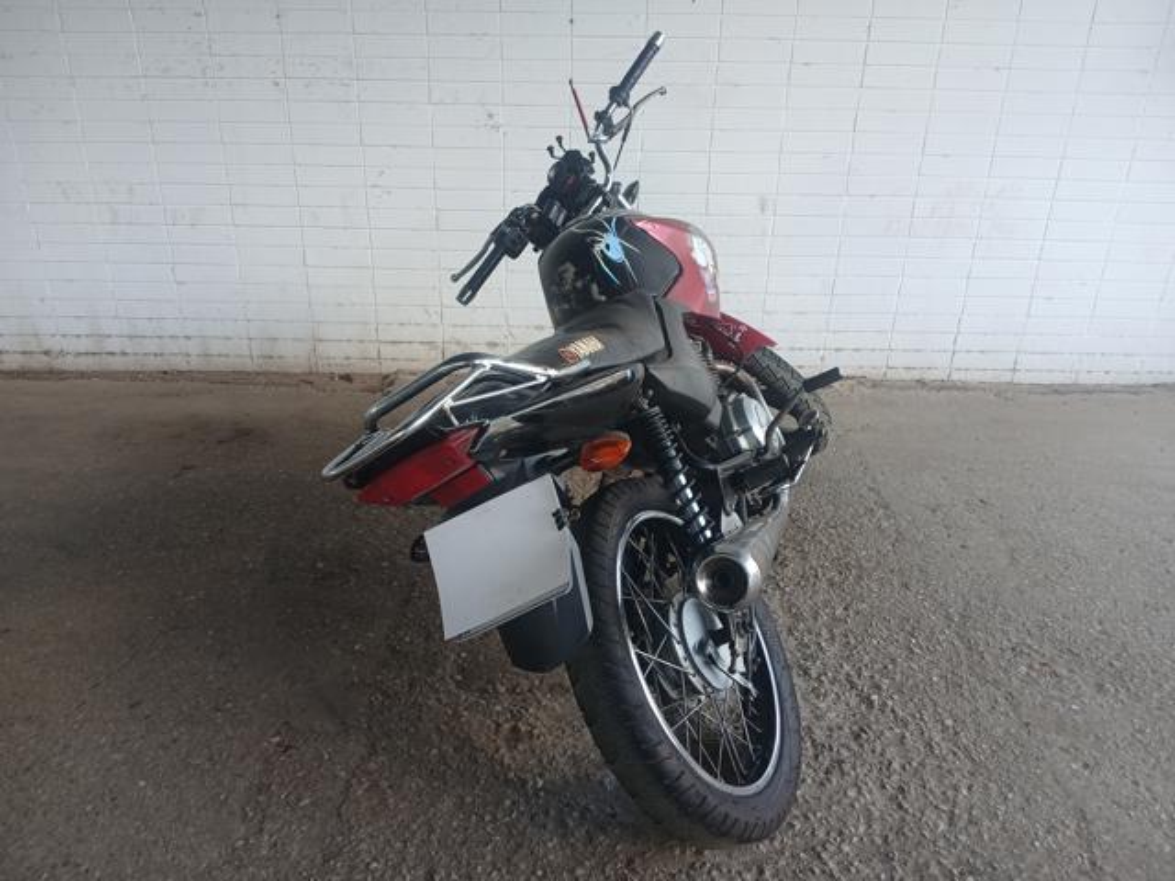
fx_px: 883
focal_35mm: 26
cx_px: 588
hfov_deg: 67.3
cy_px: 440
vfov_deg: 53.1
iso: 40
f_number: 1.8
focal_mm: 3.98
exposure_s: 1/60
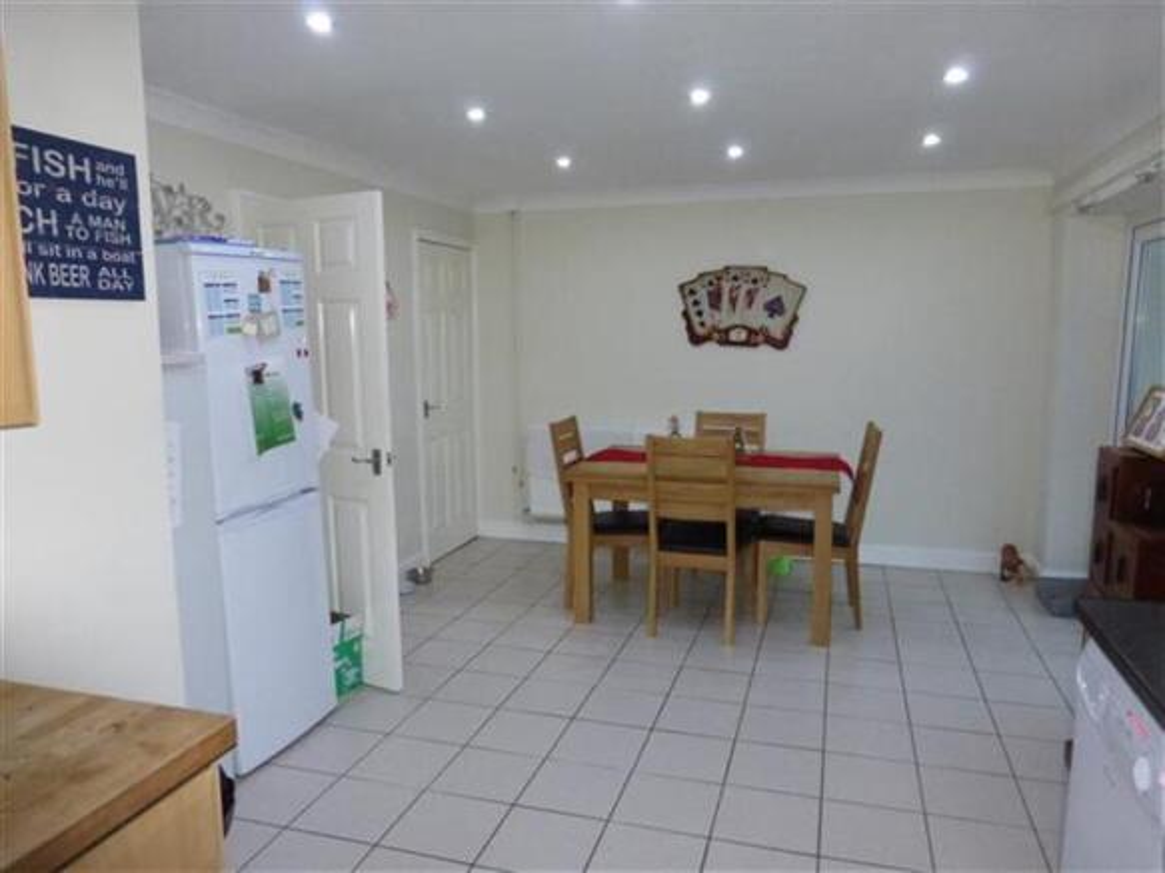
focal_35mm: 24
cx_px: 582
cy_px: 436
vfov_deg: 56.8
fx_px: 808
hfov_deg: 71.6
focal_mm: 4.3
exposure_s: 1/60
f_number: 3.3
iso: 800
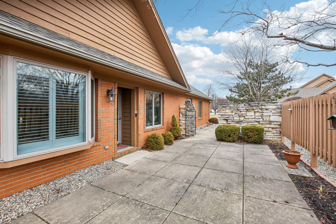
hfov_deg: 100.4
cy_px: 112
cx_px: 168
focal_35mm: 15
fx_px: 140
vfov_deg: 77.3
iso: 500
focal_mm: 10
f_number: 8
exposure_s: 1/320
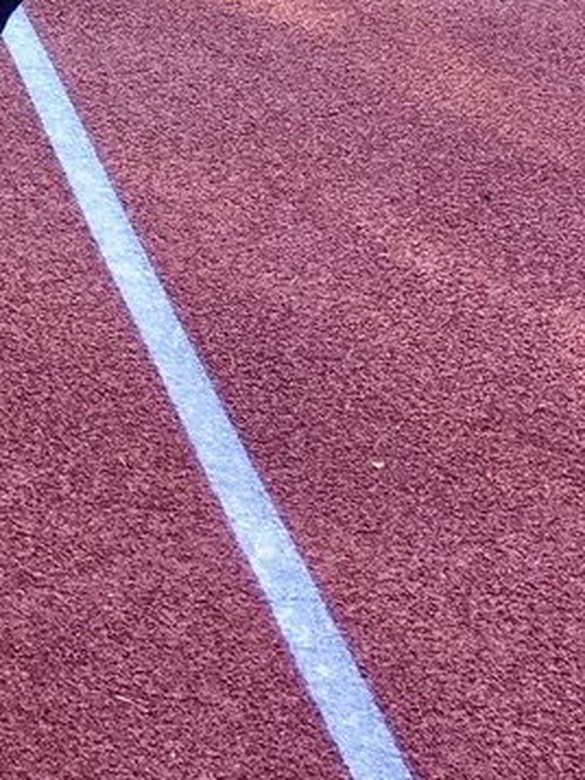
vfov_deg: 17.2
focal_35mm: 104
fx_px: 2342
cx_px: -177
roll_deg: -1.6
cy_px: -356
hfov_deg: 13.7
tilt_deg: -14.8
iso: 25
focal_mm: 4.15
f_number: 2.2
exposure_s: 1/153
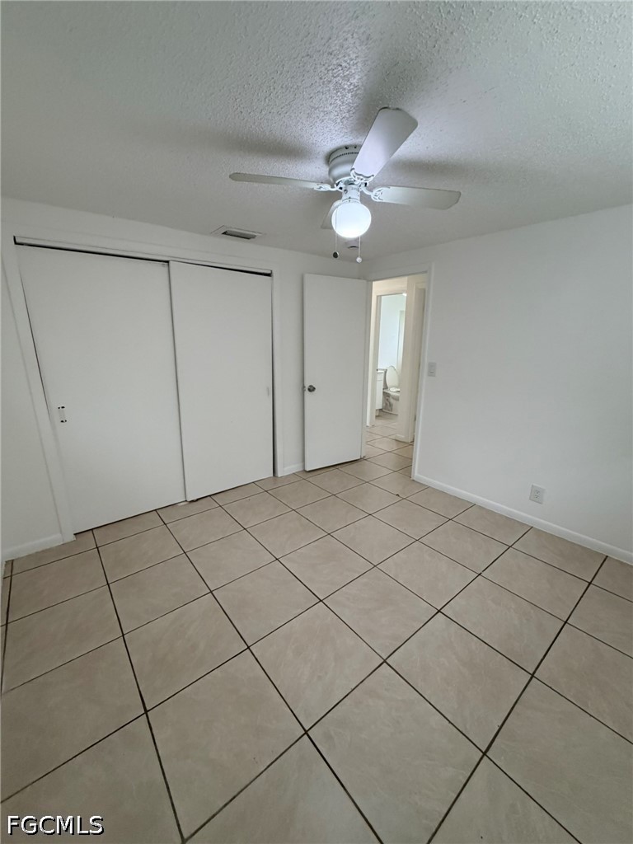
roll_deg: -2.0
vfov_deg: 102.1
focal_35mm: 14
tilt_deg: -14.7
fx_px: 341
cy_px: 422
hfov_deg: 85.7
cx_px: 316
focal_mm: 2.22
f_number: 2.2
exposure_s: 1/120
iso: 250
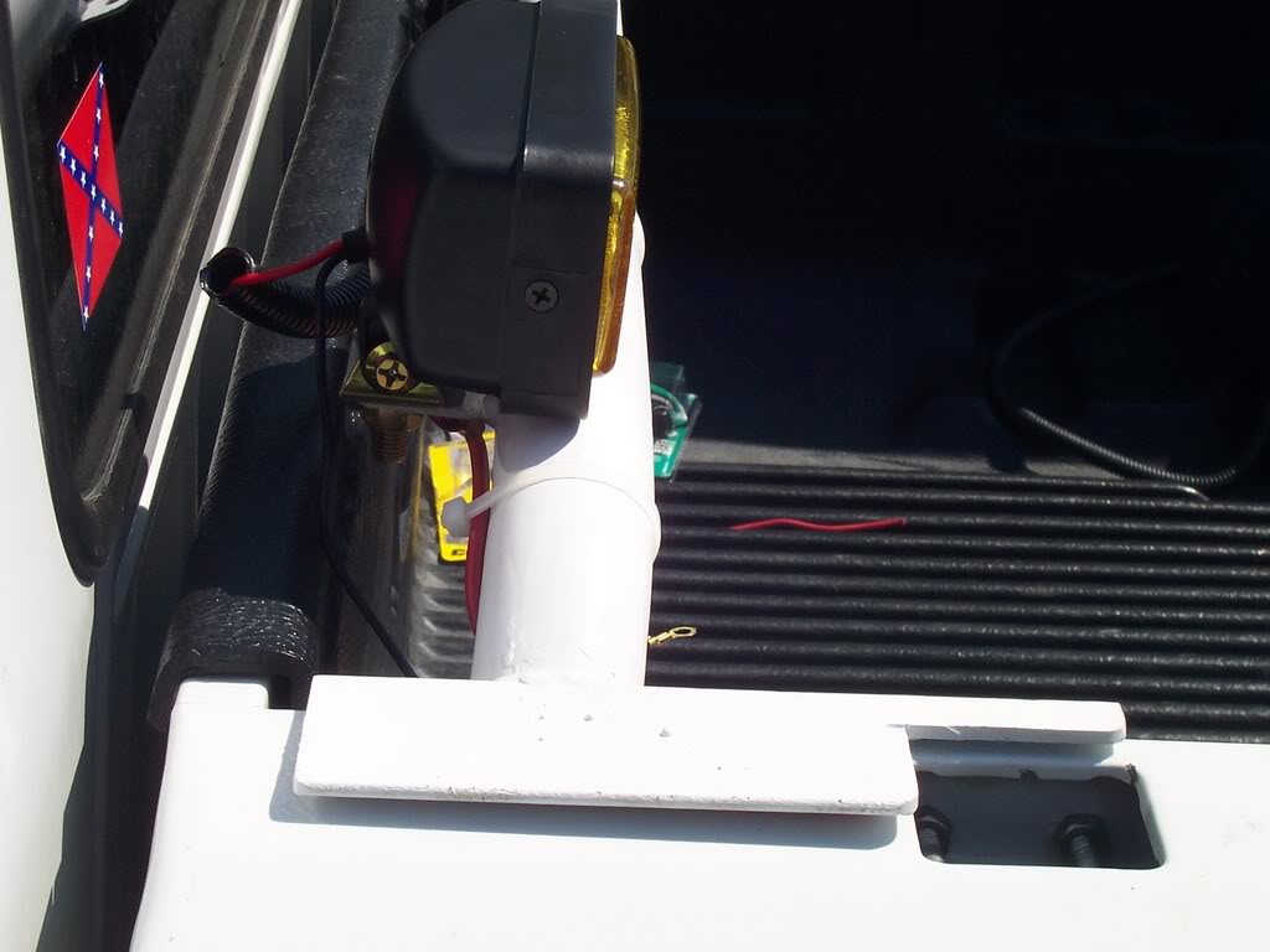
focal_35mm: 89
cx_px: 635
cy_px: 476
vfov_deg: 16.6
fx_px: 3265
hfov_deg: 22.0
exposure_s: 1/350
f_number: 8
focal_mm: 13.5
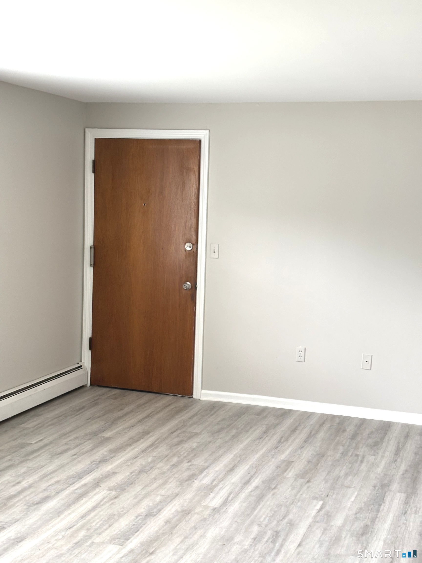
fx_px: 845
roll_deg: -1.5
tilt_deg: -4.8
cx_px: 211
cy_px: 282
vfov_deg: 36.8
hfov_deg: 28.0
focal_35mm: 52
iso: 80
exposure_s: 1/60
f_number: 1.6
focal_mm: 5.96
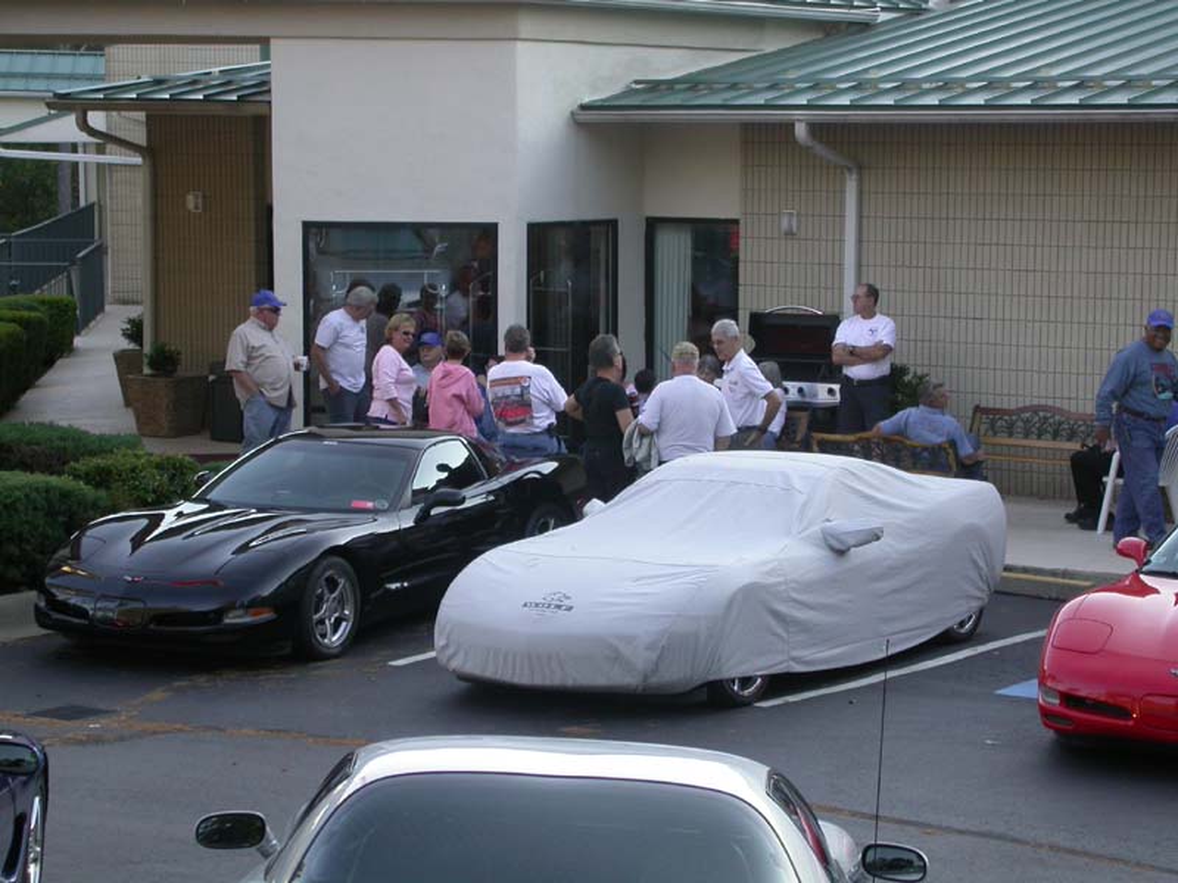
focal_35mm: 102
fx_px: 3471
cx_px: 589
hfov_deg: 19.3
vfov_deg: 14.5
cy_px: 442
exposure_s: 1/96.3
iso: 100
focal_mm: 21.1
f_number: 4
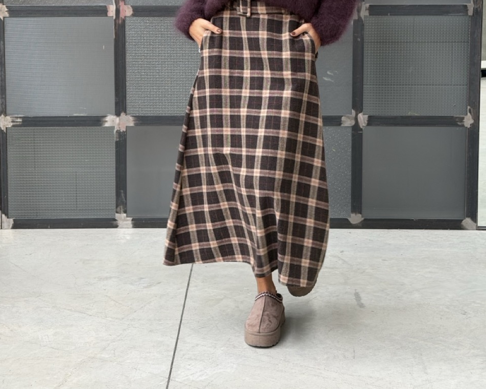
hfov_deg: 30.0
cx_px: 242
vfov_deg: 23.9
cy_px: 77
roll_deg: -0.1
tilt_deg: -7.3
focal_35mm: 63
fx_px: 906
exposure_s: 1/60
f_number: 1.78
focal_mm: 6.76
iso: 160
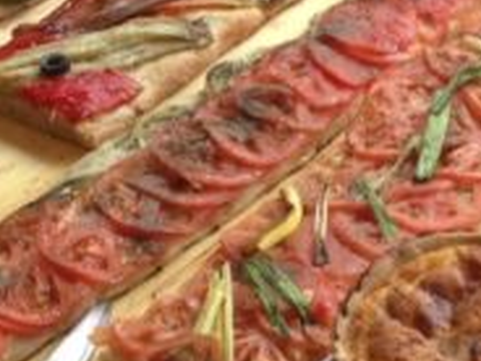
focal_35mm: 146
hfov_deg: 13.4
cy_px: 285
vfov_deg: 10.1
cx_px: 457
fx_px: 2029
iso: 80
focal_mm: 4.28
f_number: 2.4
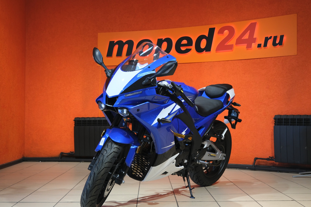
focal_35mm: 46
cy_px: 104
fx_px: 397
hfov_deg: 42.7
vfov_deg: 29.2
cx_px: 156
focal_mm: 30.8
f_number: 4
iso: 1250
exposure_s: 1/100
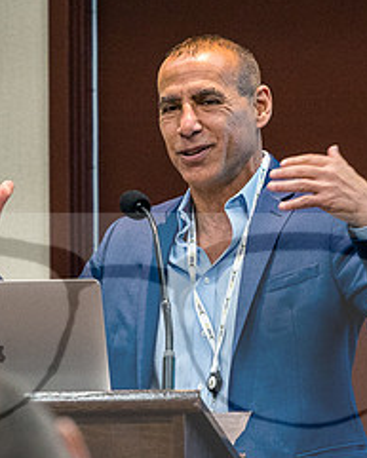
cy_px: 297
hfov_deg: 2.3
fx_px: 9200
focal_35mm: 678
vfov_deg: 2.9
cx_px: -89
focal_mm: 200
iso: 3200
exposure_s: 1/160
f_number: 3.5
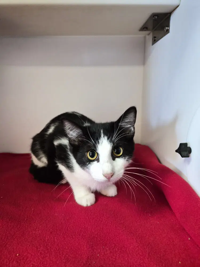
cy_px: 134
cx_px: 100
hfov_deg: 58.9
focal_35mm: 23
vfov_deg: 73.9
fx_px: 177
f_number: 1.8
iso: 1000
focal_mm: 5.4
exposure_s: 1/120
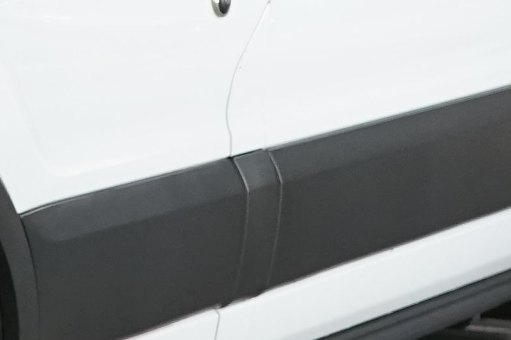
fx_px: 3236
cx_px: -371
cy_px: -163
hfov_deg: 8.7
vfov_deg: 6.0
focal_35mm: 228
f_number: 3.5
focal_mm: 30
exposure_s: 1/125
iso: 1250
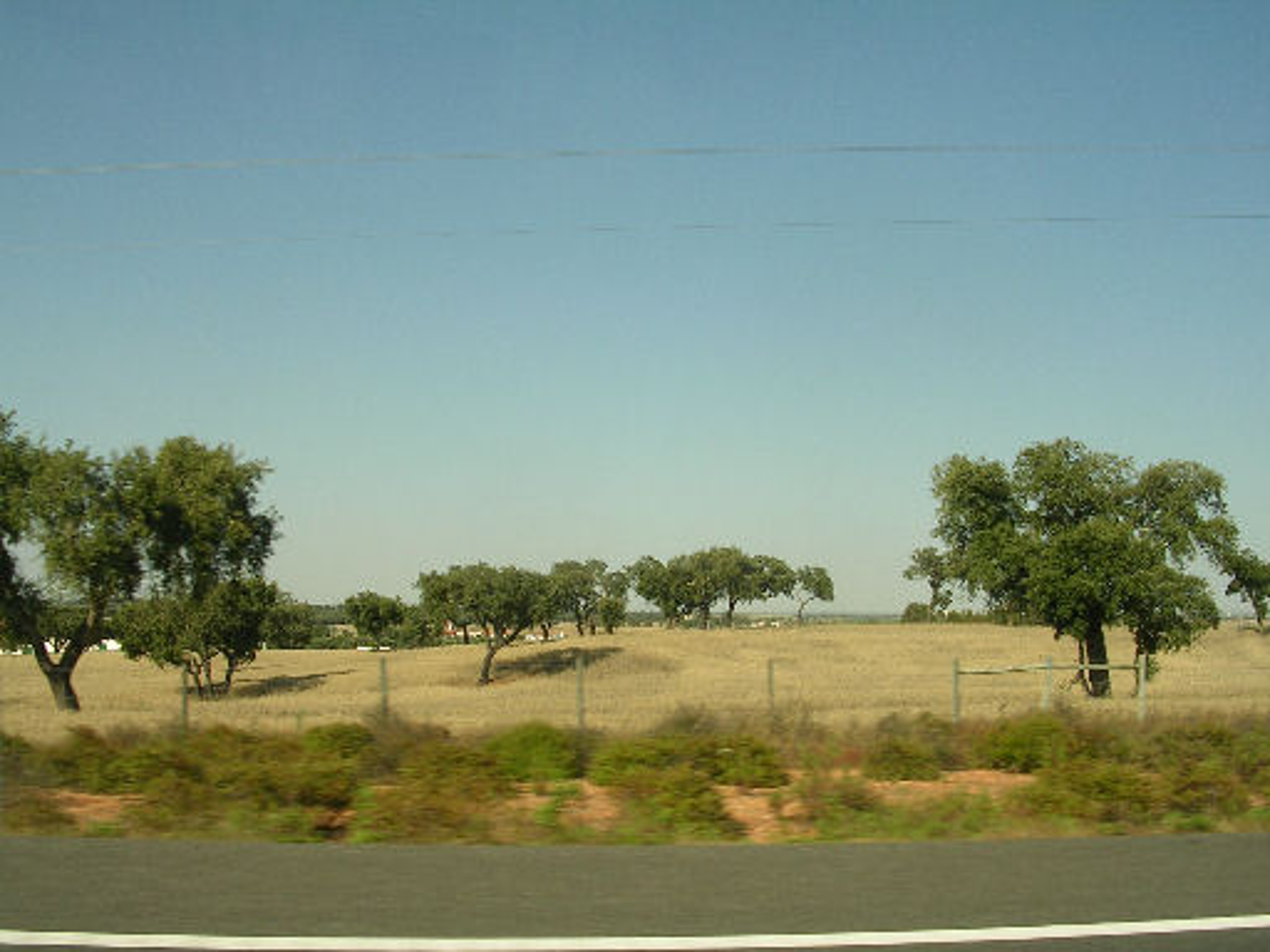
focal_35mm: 38
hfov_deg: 49.0
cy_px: 476
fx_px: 1394
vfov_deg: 37.7
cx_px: 635
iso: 50
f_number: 5.6
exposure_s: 1/240
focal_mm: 5.8
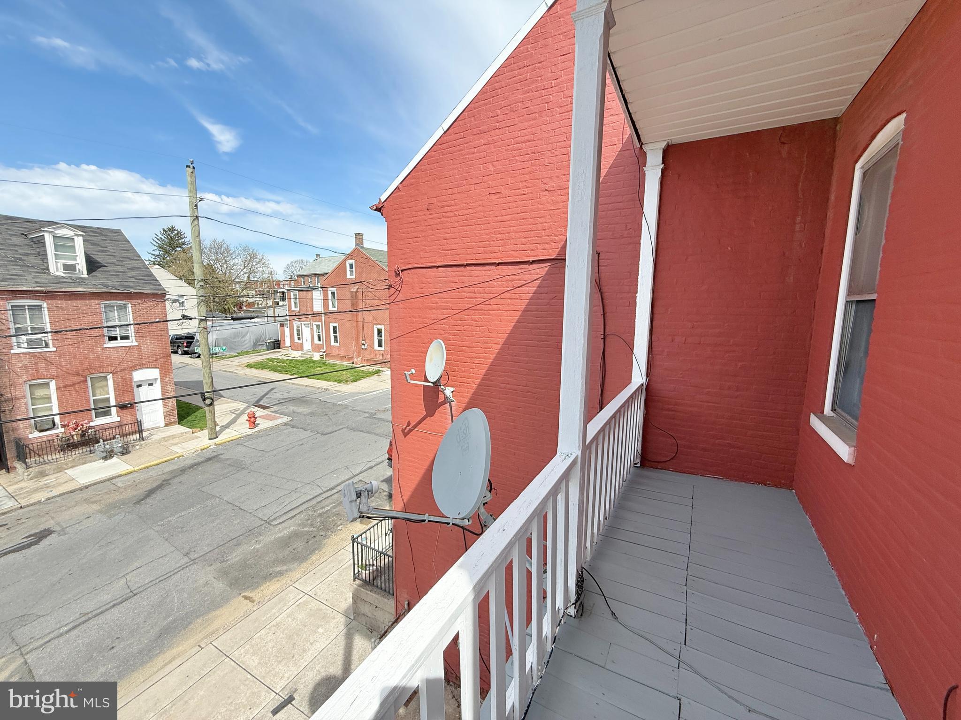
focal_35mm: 14
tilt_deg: -7.5
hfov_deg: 102.1
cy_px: 360
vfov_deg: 85.7
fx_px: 389
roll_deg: +0.1
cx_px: 480
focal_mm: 2.22
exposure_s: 1/1001
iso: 50
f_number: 2.2
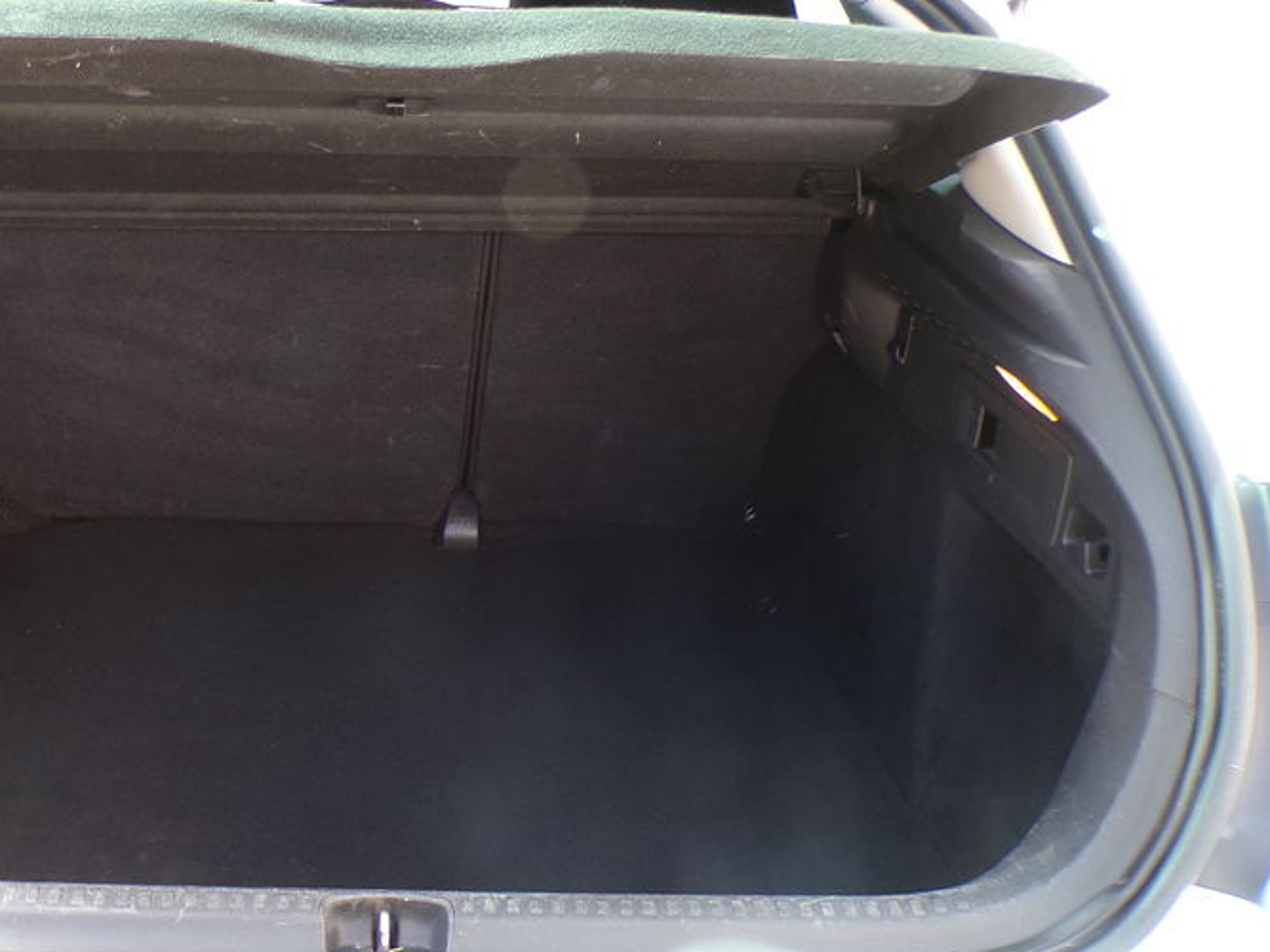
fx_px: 1321
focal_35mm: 36
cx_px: 369
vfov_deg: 39.4
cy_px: 366
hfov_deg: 49.9
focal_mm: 4.3
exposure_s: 1/50
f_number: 3
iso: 100
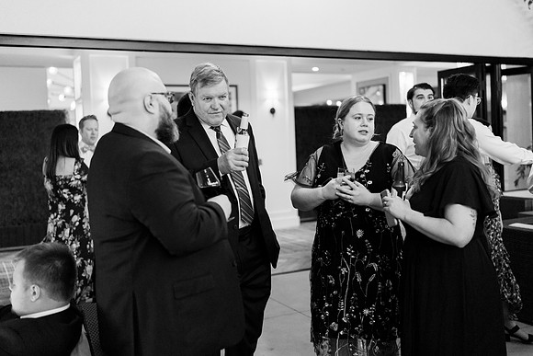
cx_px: 256
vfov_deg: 33.5
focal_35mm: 40
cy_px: 158
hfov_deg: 48.5
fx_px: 591
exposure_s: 1/250
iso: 640
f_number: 1.4
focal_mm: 35
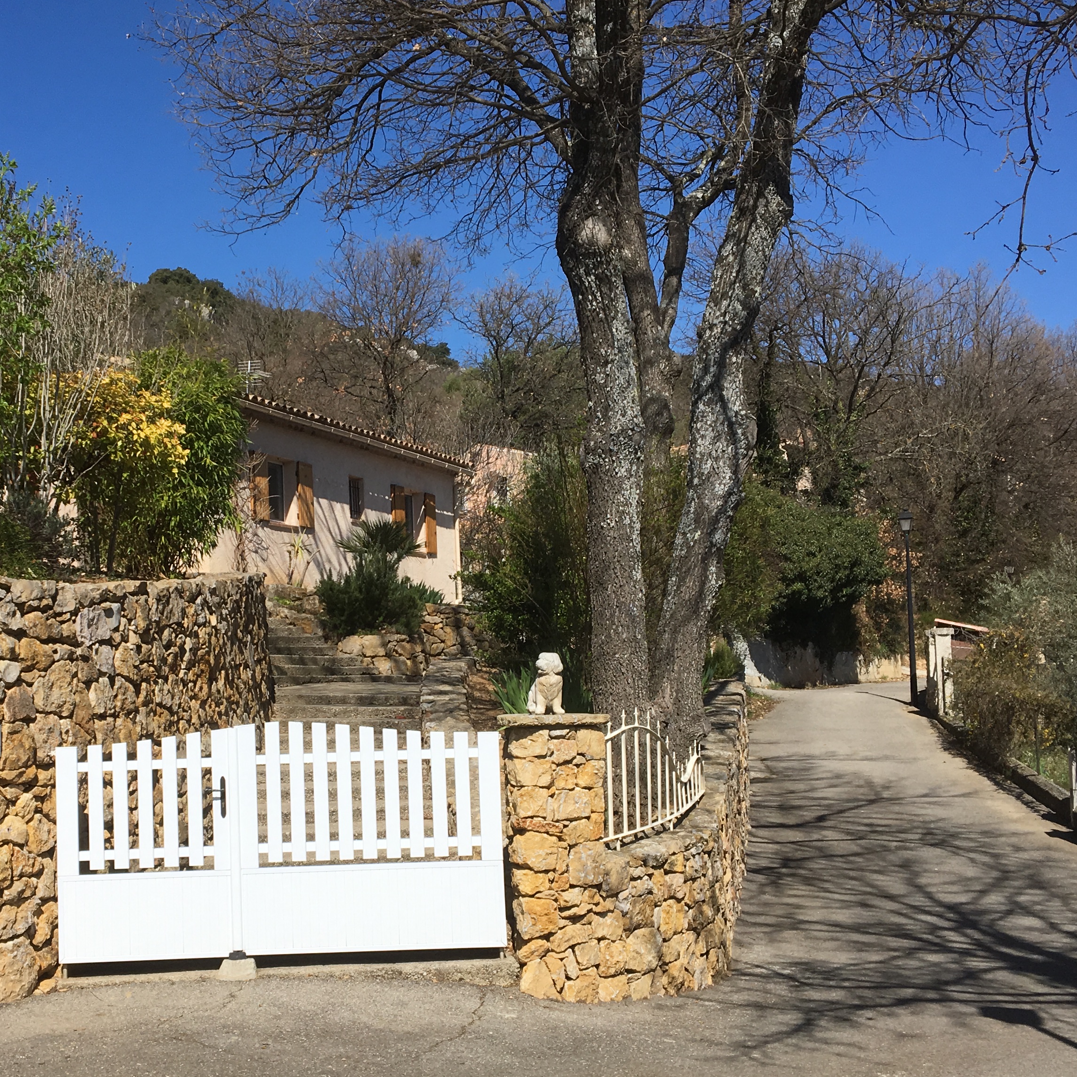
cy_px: 598
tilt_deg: +3.3
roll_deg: +2.2
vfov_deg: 37.5
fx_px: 1584
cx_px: 368
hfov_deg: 37.2
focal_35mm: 45
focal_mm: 4.15
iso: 25
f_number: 2.2
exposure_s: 1/2198
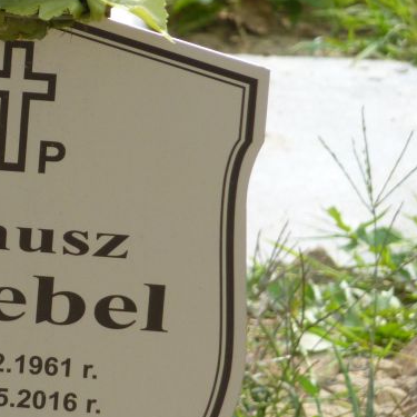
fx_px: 7700
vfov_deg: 3.1
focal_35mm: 565
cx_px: -26
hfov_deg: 3.1
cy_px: 234
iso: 80
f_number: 4.9
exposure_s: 1/125
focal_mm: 49.2
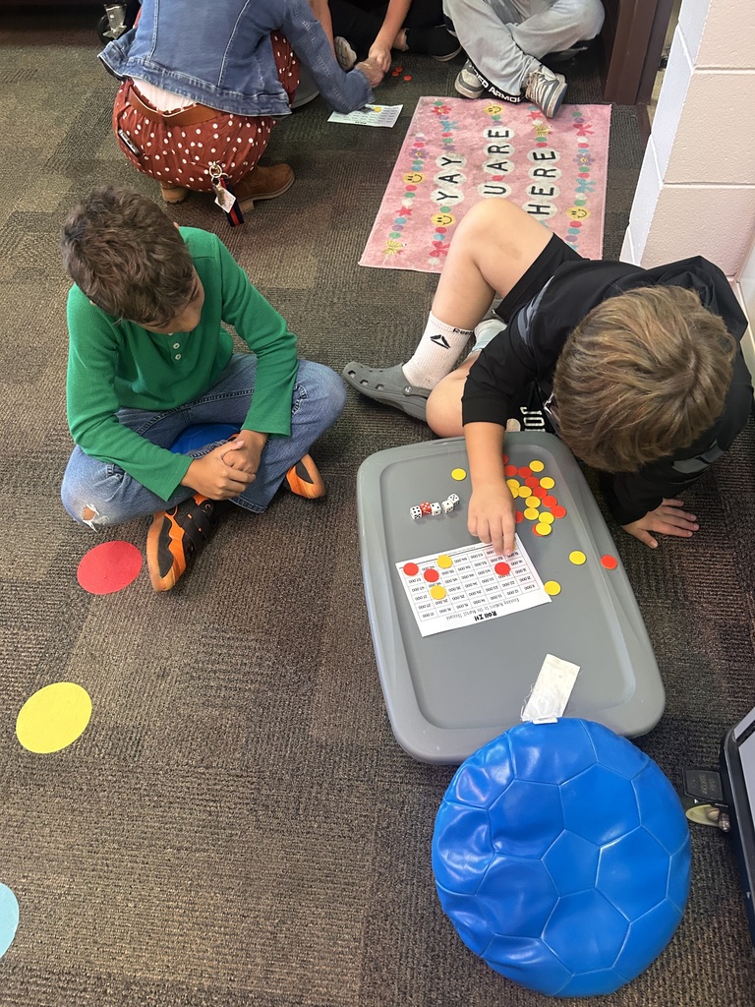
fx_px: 756
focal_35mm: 26
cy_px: 504
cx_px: 378
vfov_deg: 67.3
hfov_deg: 53.1
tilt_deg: -52.5
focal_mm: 5.7
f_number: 1.5
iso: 320
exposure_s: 1/60
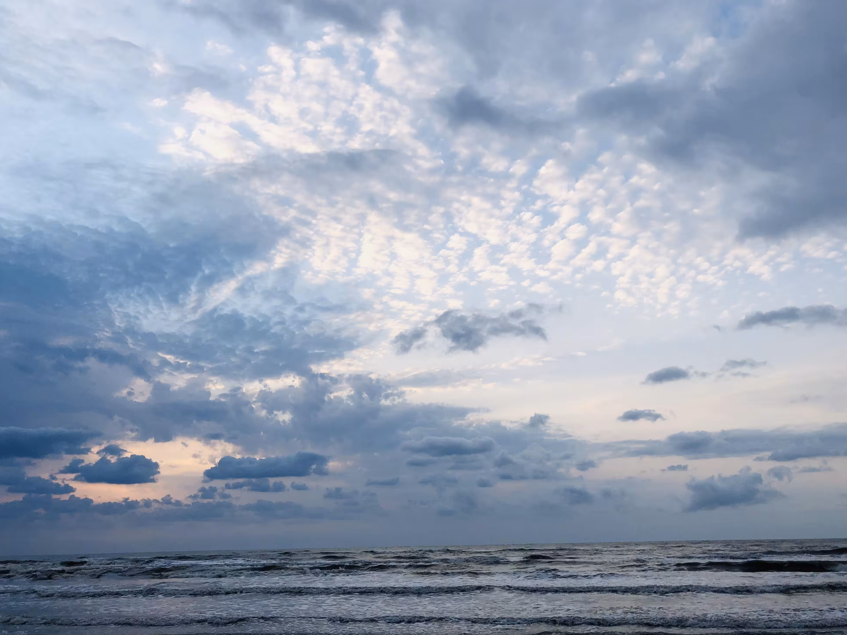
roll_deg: +1.6
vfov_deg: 48.2
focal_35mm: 29
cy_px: 309
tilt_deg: +19.3
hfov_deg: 61.7
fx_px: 710
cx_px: 434
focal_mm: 4
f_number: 1.8
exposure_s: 1/906
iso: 20
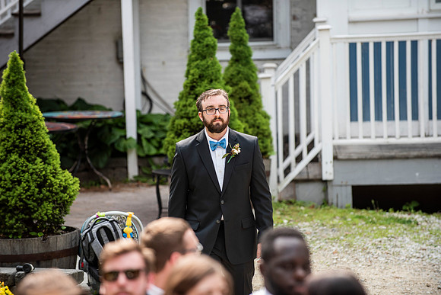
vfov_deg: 6.9
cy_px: 148
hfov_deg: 10.3
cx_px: 220
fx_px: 2450
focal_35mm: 200
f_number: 3.5
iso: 640
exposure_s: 1/1600
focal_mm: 200
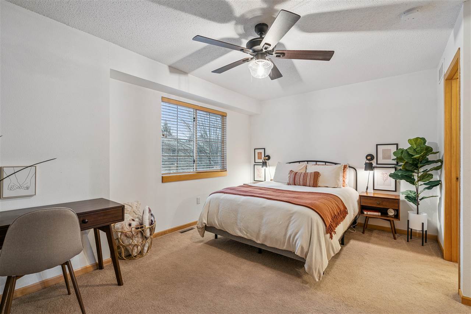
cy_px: 157
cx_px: 236
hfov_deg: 96.7
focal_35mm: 16
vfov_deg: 73.7
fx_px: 209
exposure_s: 1/5
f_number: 8
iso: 400
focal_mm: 16
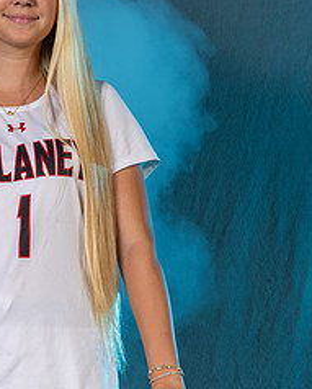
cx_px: 111
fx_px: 3859
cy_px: 193
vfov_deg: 5.8
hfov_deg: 4.6
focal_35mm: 335
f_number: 5.6
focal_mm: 87
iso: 80
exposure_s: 1/200
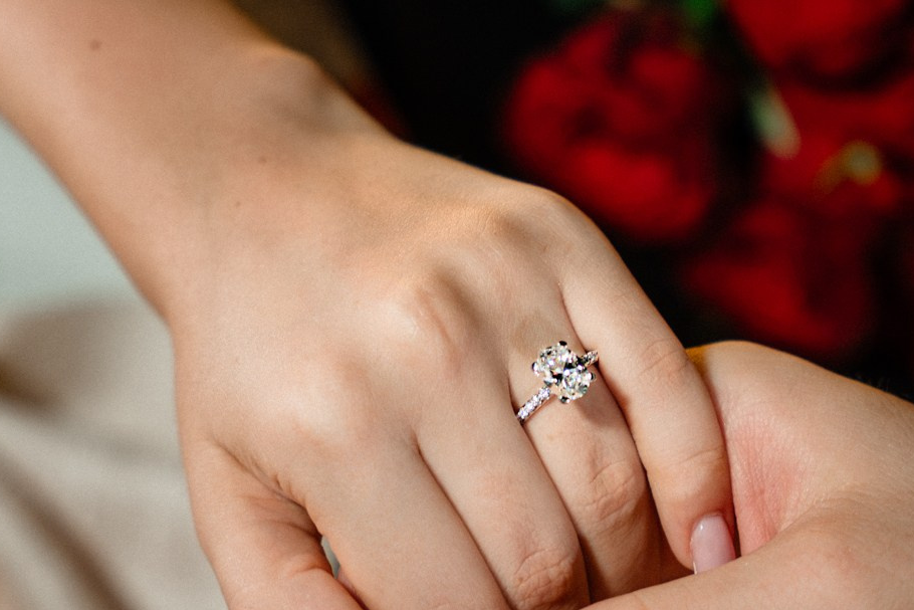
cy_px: 364
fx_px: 4520
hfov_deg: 11.5
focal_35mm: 178
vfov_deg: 7.7
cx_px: 603
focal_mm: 70
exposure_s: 1/160
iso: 1250
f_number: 2.8
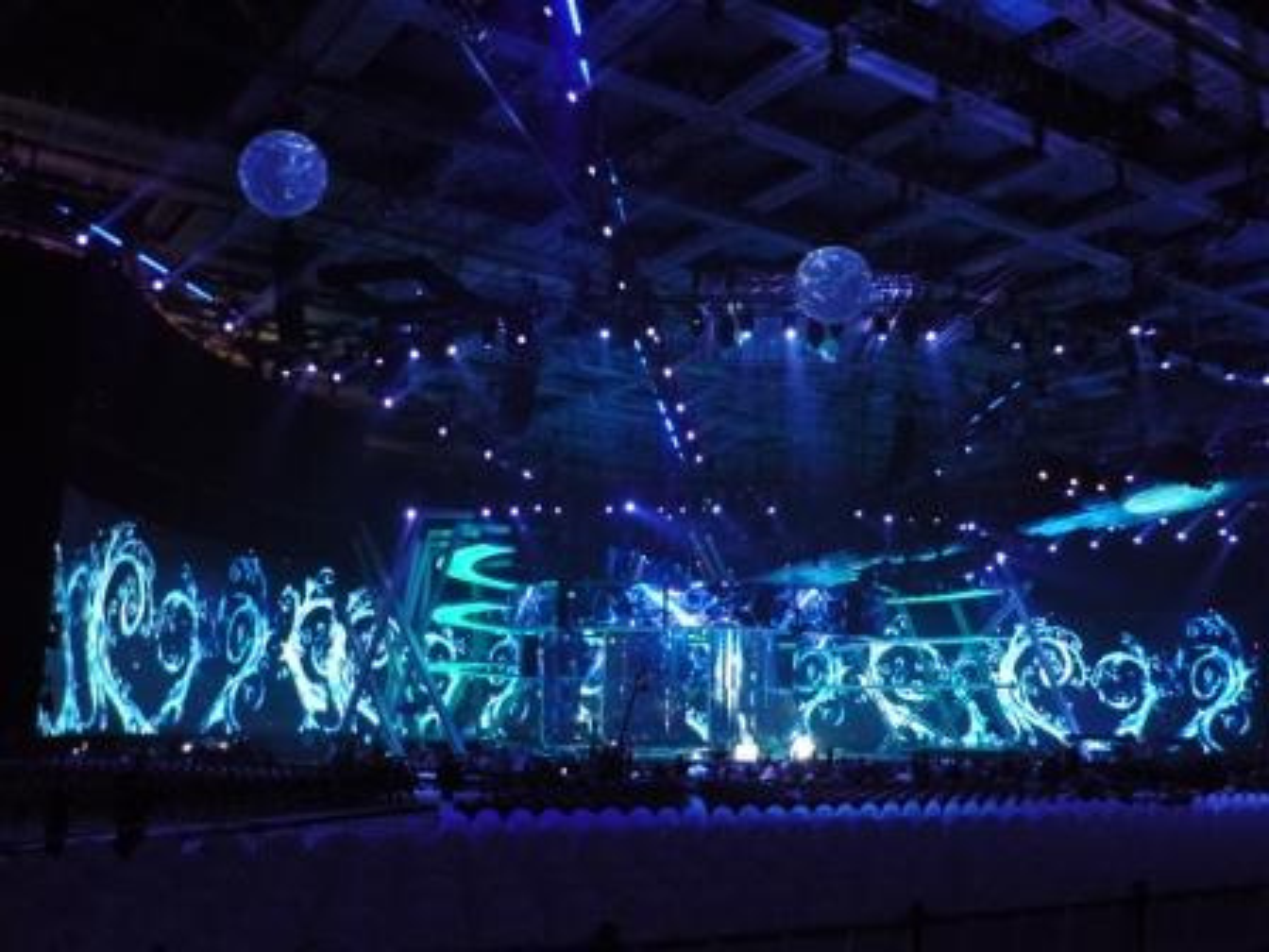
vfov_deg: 42.9
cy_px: 476
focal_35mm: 33
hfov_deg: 55.4
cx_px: 634
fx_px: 1210
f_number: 2.8
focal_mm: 5.5
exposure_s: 1/8
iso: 400
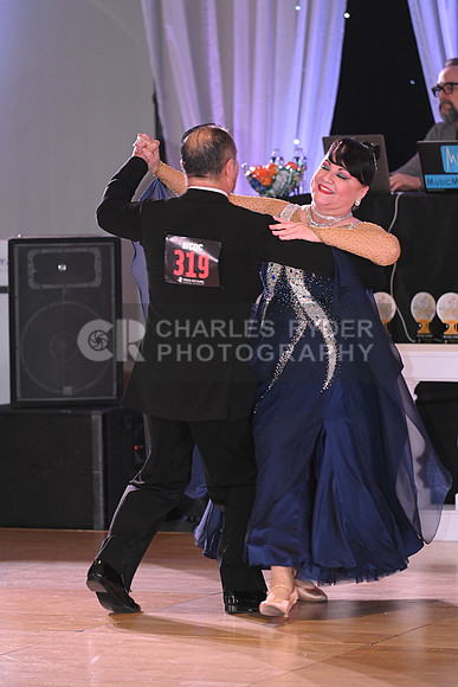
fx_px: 3814
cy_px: 344
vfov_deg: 10.3
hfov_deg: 6.9
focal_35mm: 200
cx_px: 229
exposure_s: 1/200
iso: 2000
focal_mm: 200
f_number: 5
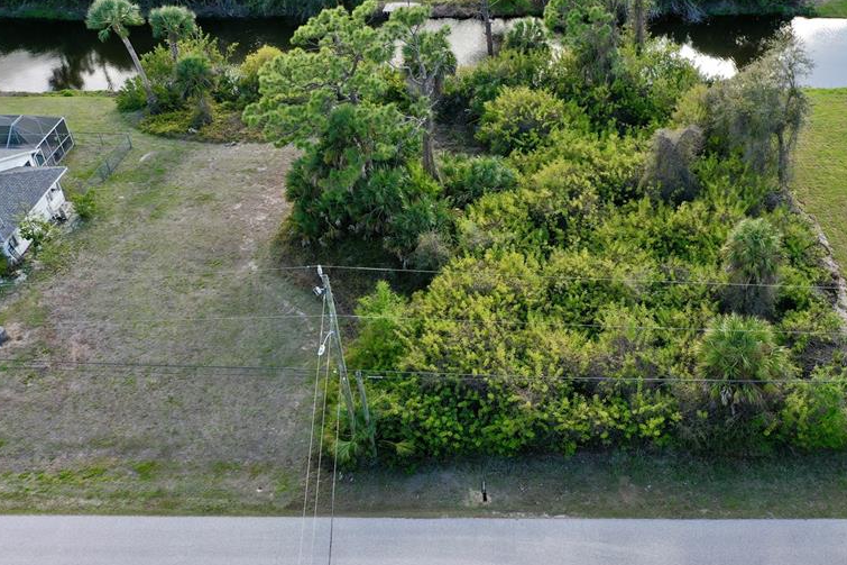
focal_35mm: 38
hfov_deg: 50.0
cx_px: 545
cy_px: 228
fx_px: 894
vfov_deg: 34.9
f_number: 5
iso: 100
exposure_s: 1/200
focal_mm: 10.26
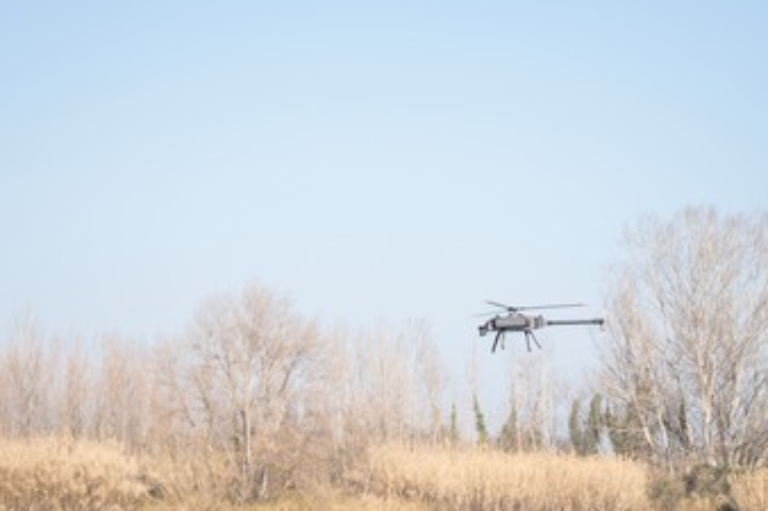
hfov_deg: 19.3
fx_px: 2260
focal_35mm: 106
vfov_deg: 12.9
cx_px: 389
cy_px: 324
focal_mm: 70
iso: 200
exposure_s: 1/1250
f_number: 2.8
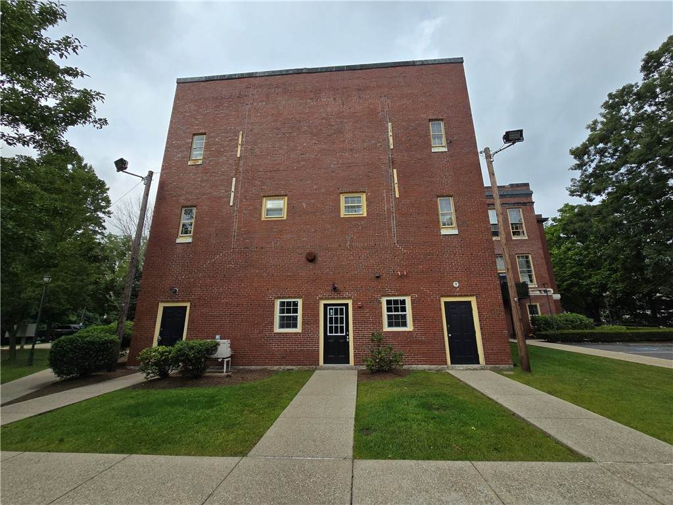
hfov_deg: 106.2
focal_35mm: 13
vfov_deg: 89.9
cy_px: 252
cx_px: 336
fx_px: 253
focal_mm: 2.2
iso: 50
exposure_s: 1/1742
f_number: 2.2
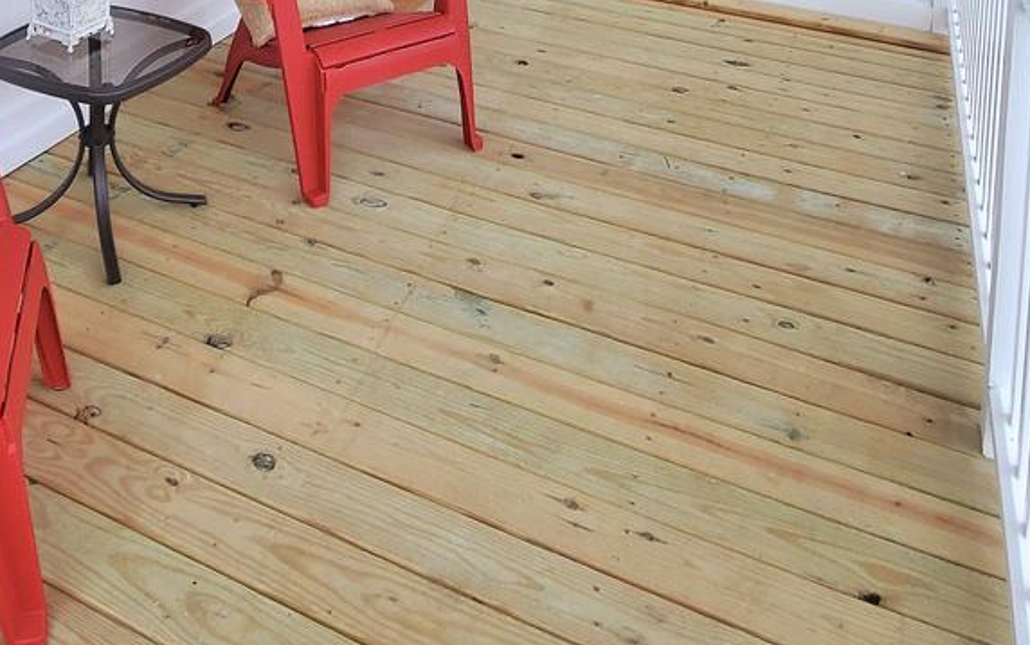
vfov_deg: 25.8
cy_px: -319
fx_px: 1039
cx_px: 331
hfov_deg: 51.6
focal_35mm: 37
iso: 50
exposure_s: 1/444
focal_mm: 1.8
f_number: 2.2
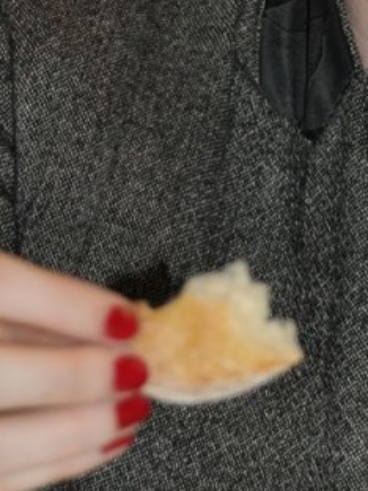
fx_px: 4026
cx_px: 473
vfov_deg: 6.9
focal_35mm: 284
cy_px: -74
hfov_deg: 5.2
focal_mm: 60
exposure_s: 1/60
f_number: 5
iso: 800
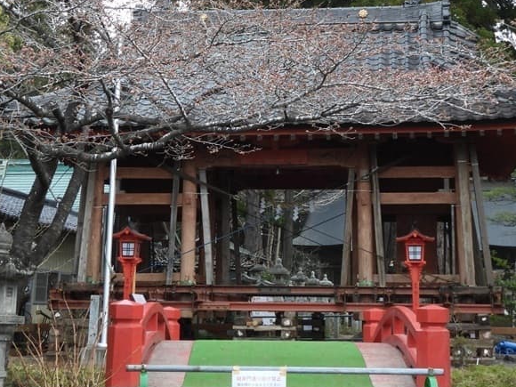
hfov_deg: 28.1
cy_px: 65
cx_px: 294
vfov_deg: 21.0
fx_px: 1029
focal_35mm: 69
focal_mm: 7.1
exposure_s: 1/320
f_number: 3.2
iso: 100
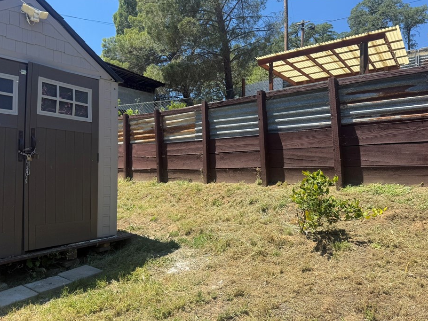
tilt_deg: +5.8
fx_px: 334
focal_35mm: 27
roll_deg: -1.2
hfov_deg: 65.3
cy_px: 153
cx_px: 206
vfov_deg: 51.4
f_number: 1.78
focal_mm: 6.76
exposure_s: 1/1949
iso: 80
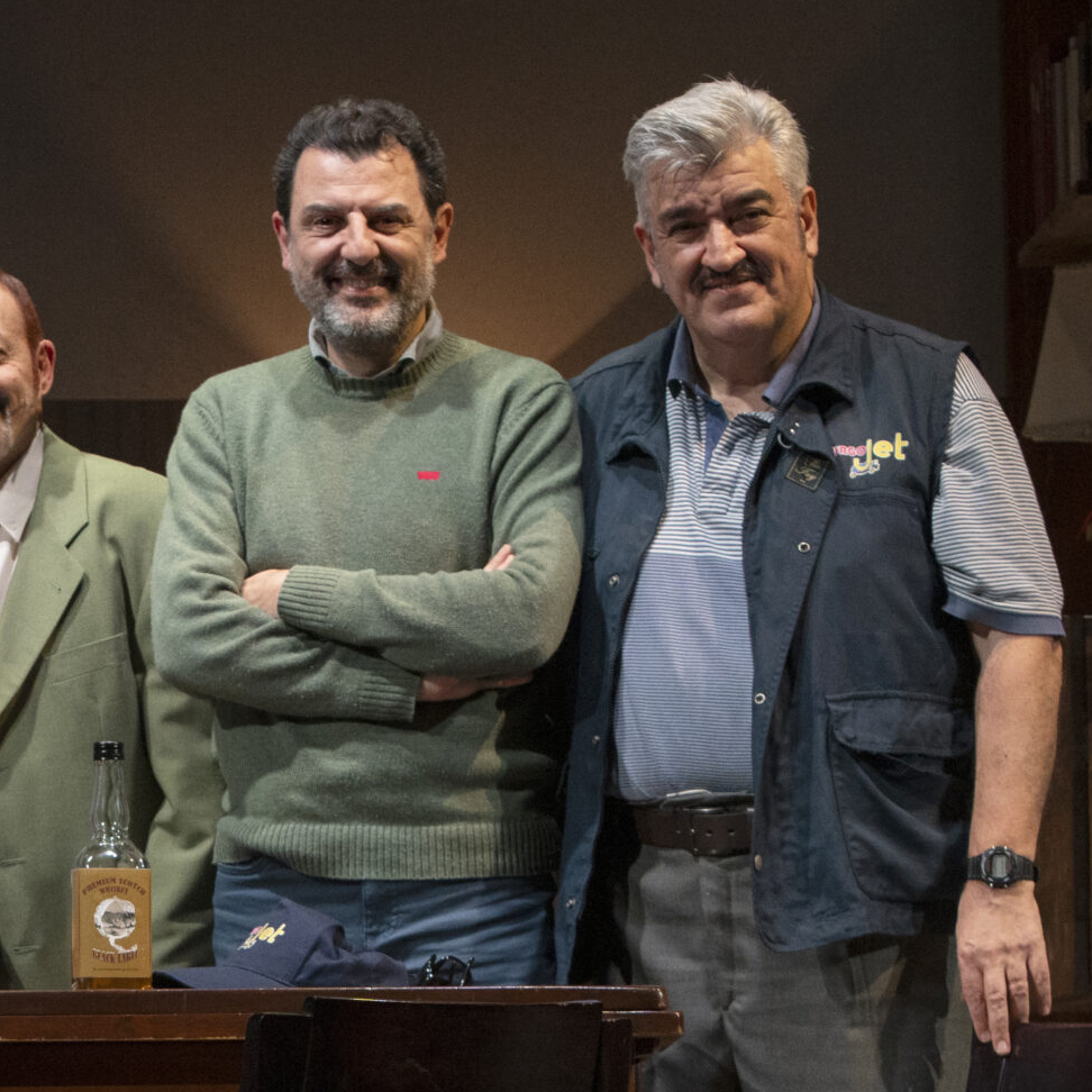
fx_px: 7067
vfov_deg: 8.8
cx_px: 110
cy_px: 861
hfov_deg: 8.8
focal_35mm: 198
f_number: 3.2
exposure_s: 1/200
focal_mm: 85
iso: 4000
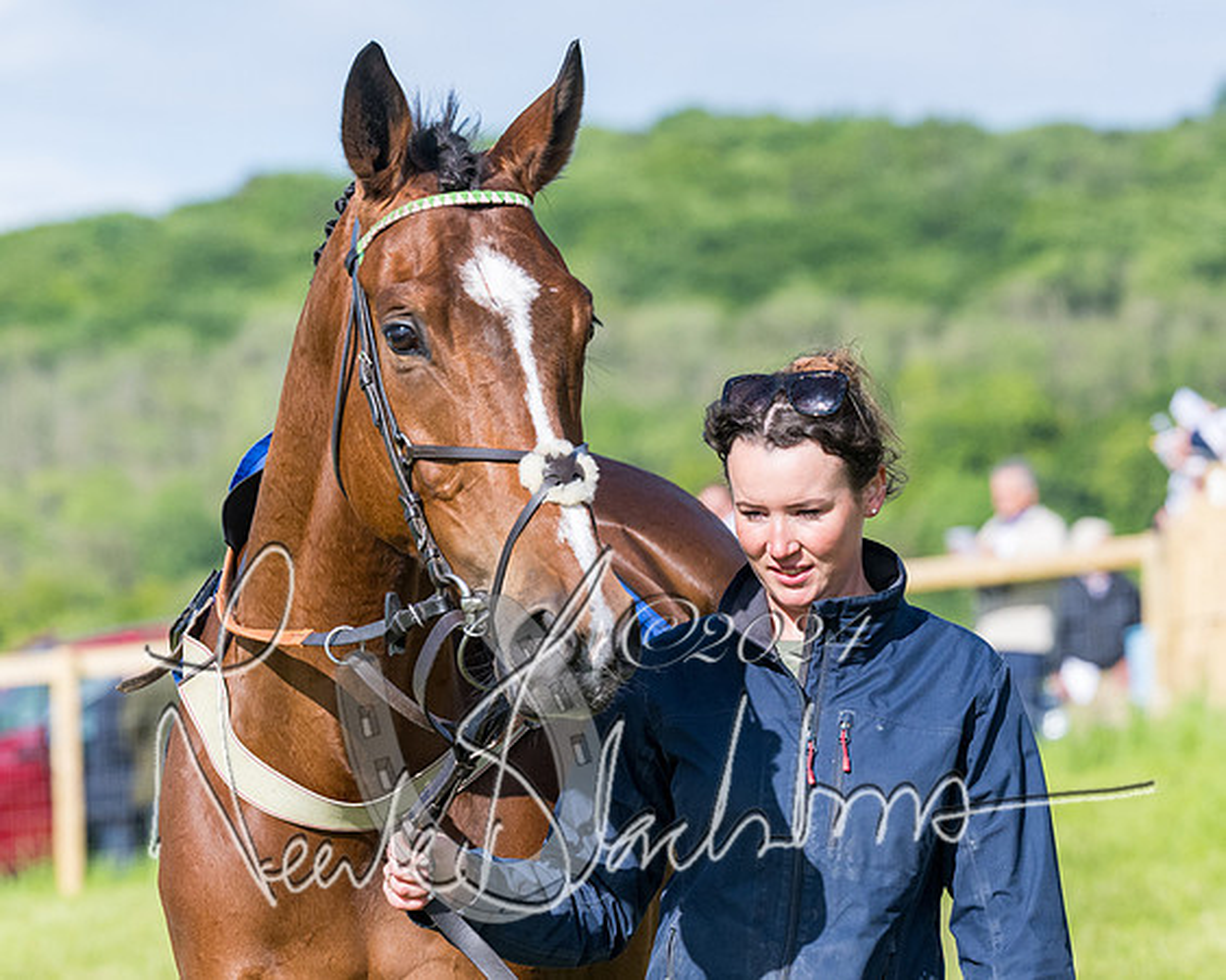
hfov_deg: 7.0
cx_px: 787
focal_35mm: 277
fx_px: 10056
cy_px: 530
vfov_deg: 5.6
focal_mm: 135
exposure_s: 1/2500
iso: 400
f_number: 5
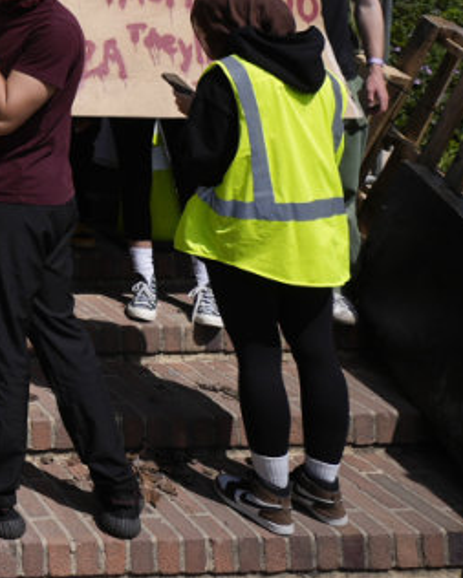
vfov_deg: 28.6
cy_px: -121
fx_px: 976
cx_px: -373
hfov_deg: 19.7
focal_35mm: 57
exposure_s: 1/10000
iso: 250
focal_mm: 16
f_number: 2.8
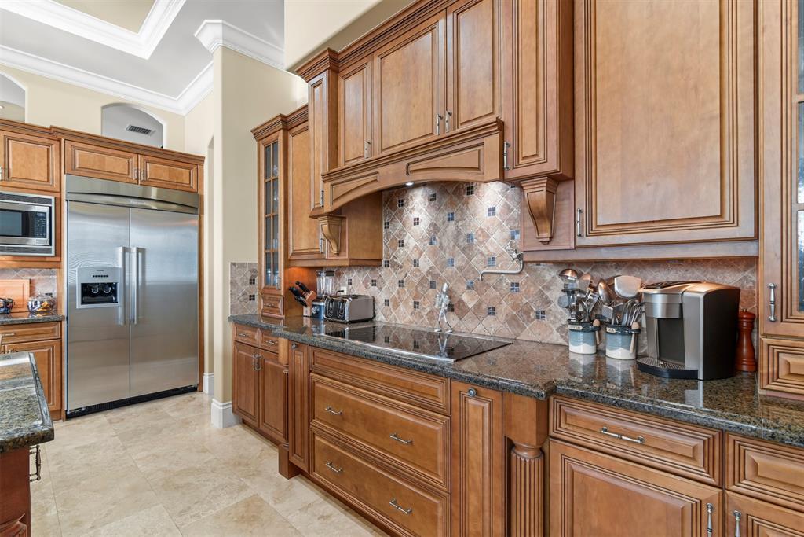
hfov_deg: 96.7
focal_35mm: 16
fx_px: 357
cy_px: 268
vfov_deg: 73.8
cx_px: 402
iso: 200
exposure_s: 1/4
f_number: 8
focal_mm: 16
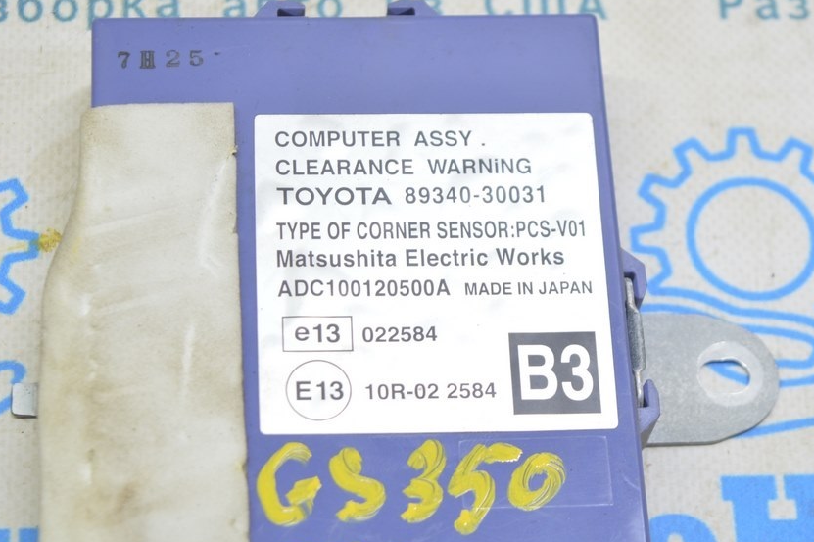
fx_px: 2296
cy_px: 273
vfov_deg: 13.5
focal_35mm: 102
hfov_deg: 20.1
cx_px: 414
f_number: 5.6
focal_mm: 55
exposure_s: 1/15
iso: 400
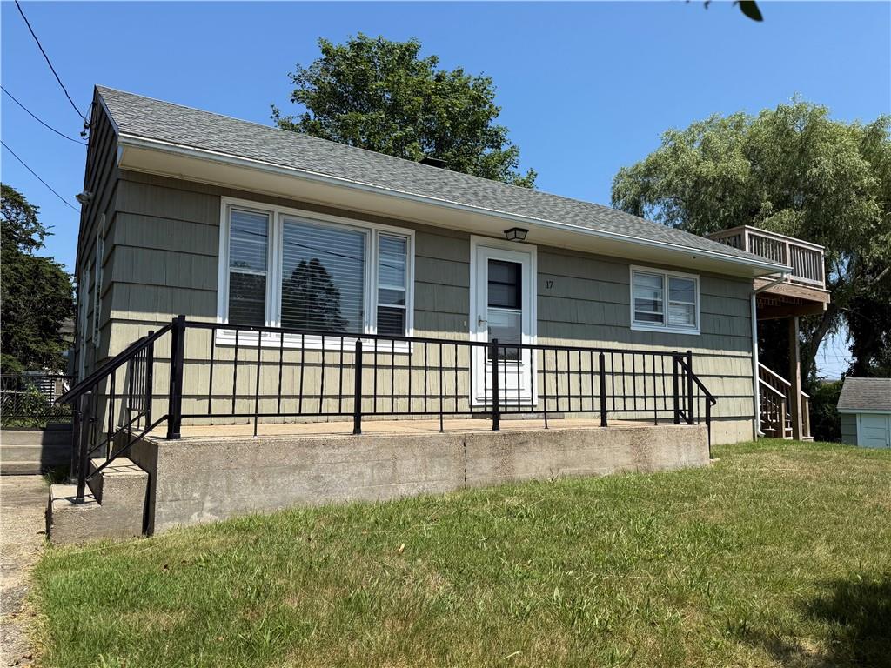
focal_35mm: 24
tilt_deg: +4.8
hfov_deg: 71.6
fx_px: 618
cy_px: 334
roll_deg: -0.3
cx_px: 446
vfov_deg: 56.8
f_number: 1.78
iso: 80
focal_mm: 6.76
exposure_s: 1/4167
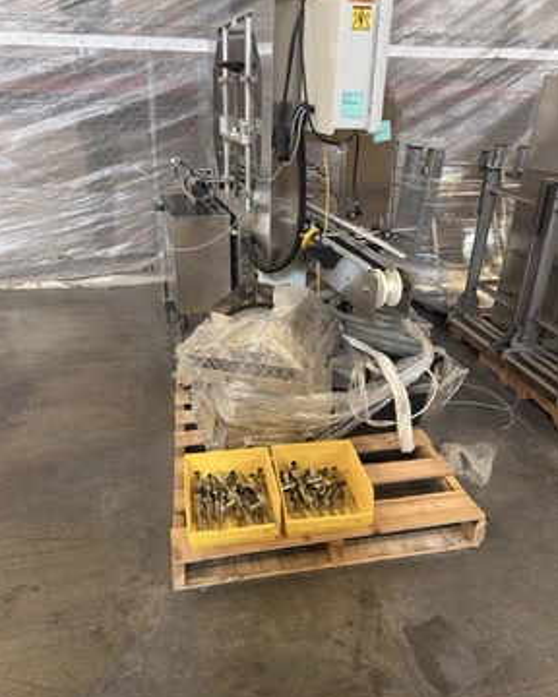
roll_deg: +0.9
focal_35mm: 26
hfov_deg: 54.9
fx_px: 537
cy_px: 337
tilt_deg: -23.4
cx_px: 271
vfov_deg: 66.0
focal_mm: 6.76
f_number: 1.78
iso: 320
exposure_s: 1/60
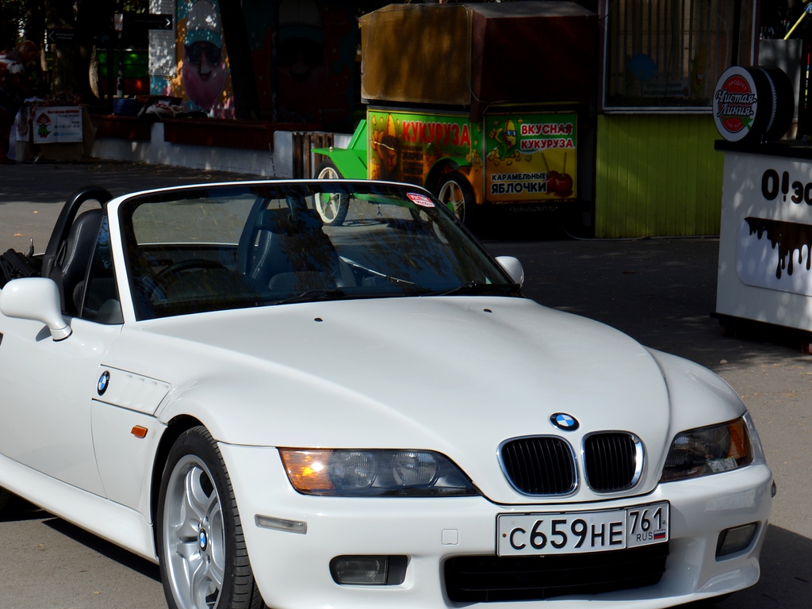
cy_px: 325
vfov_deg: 11.3
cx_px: 393
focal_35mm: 131
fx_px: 3073
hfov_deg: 15.1
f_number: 10
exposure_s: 1/400
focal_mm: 62
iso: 100
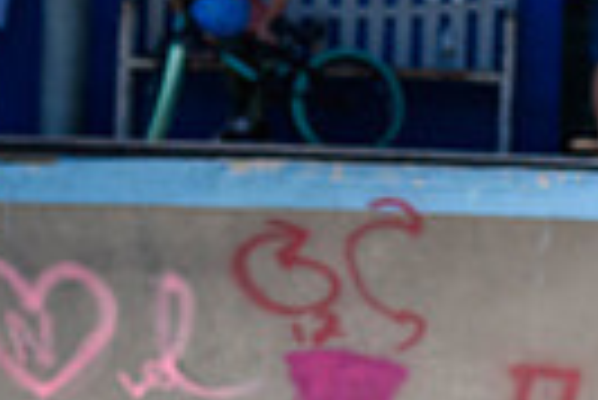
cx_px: -454
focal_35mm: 536
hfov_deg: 3.8
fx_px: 8913
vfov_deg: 2.6
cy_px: 627
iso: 200
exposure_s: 1/1000
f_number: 8
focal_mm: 82
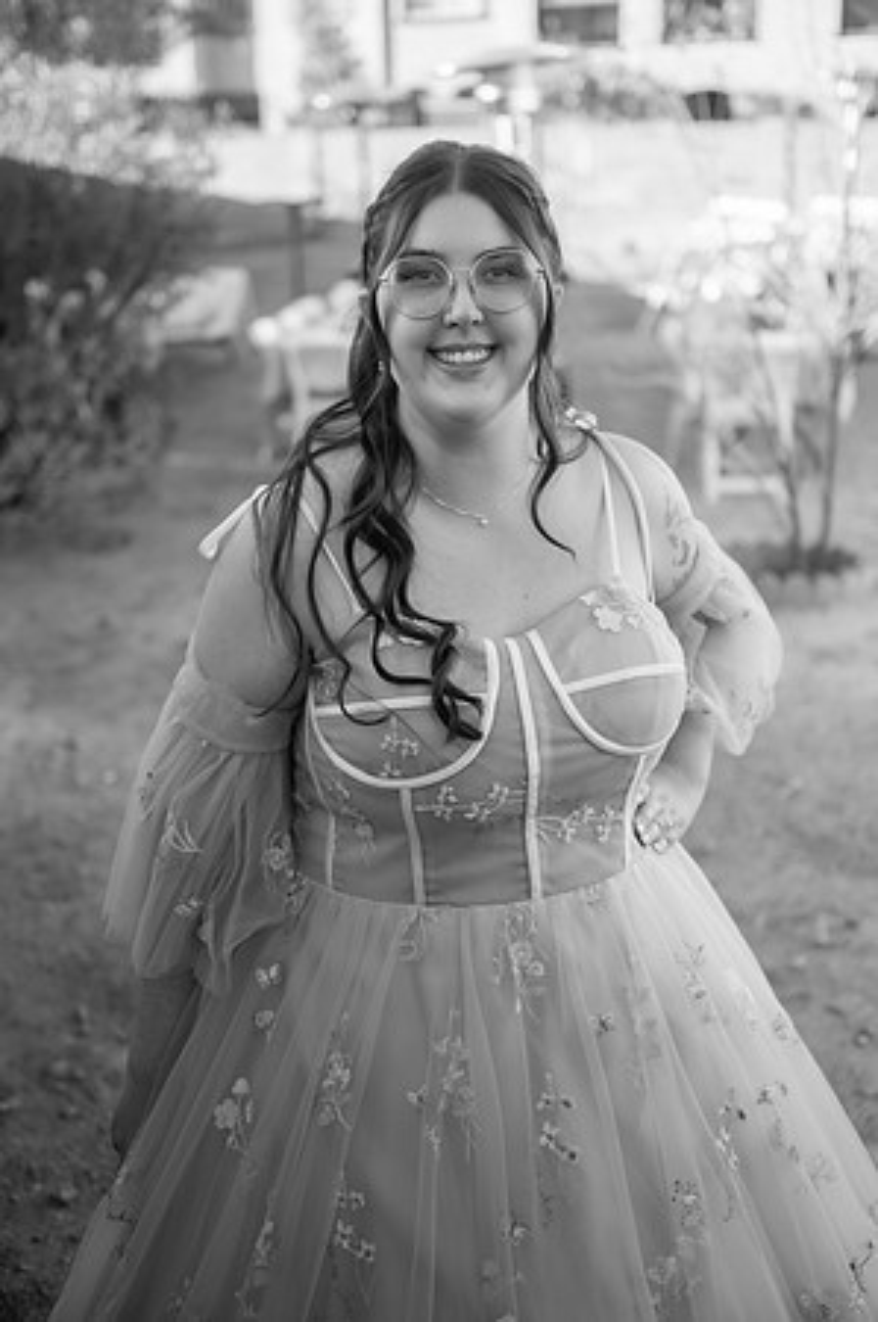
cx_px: 439
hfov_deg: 30.4
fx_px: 1613
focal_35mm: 44
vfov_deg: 44.5
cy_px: 661
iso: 320
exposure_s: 1/1250
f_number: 2.8
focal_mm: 44
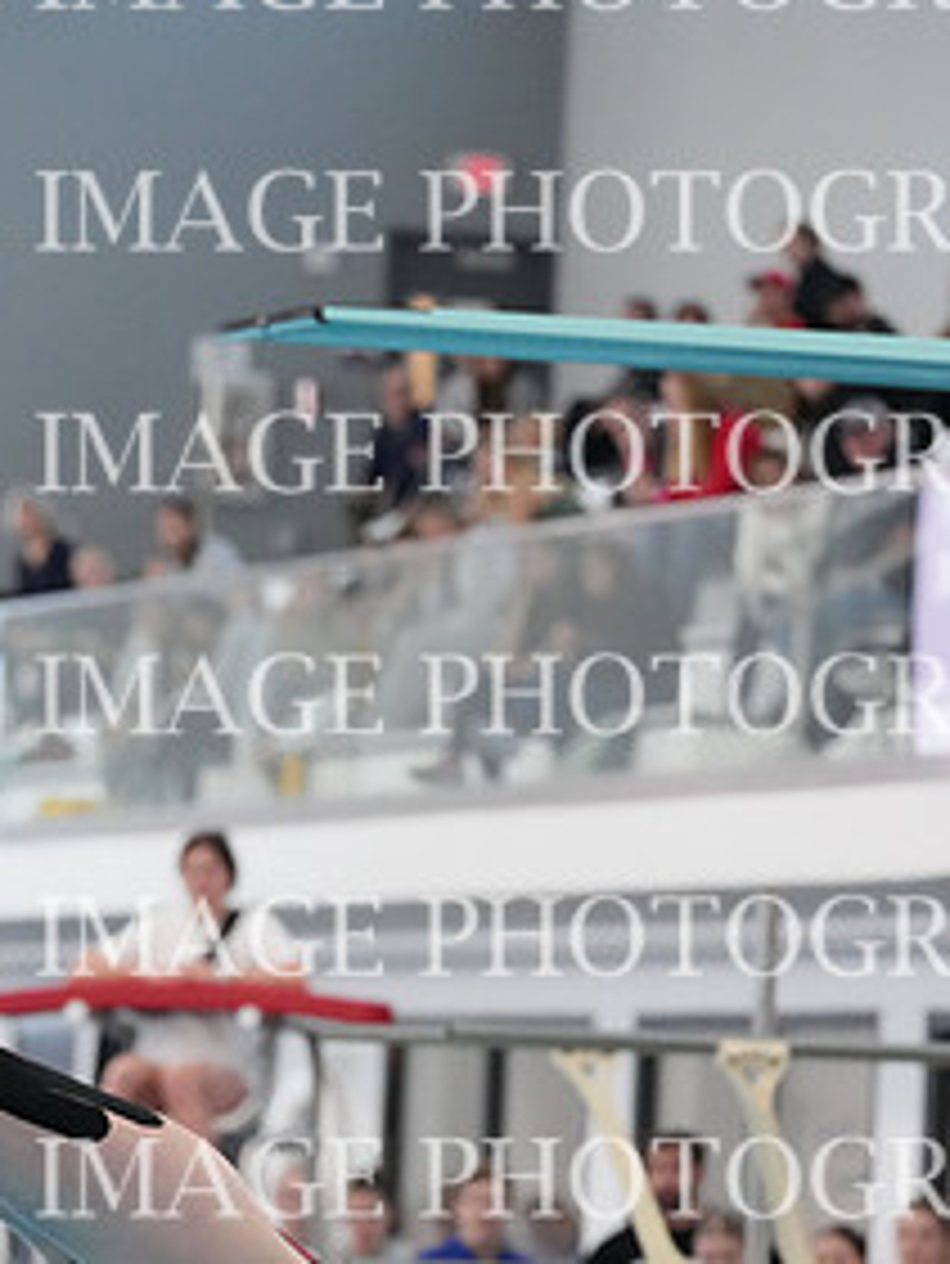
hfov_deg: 5.9
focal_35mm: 254
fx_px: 9287
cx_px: 389
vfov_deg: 7.8
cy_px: 1057
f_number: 4
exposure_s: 1/1250
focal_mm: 128
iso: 6400
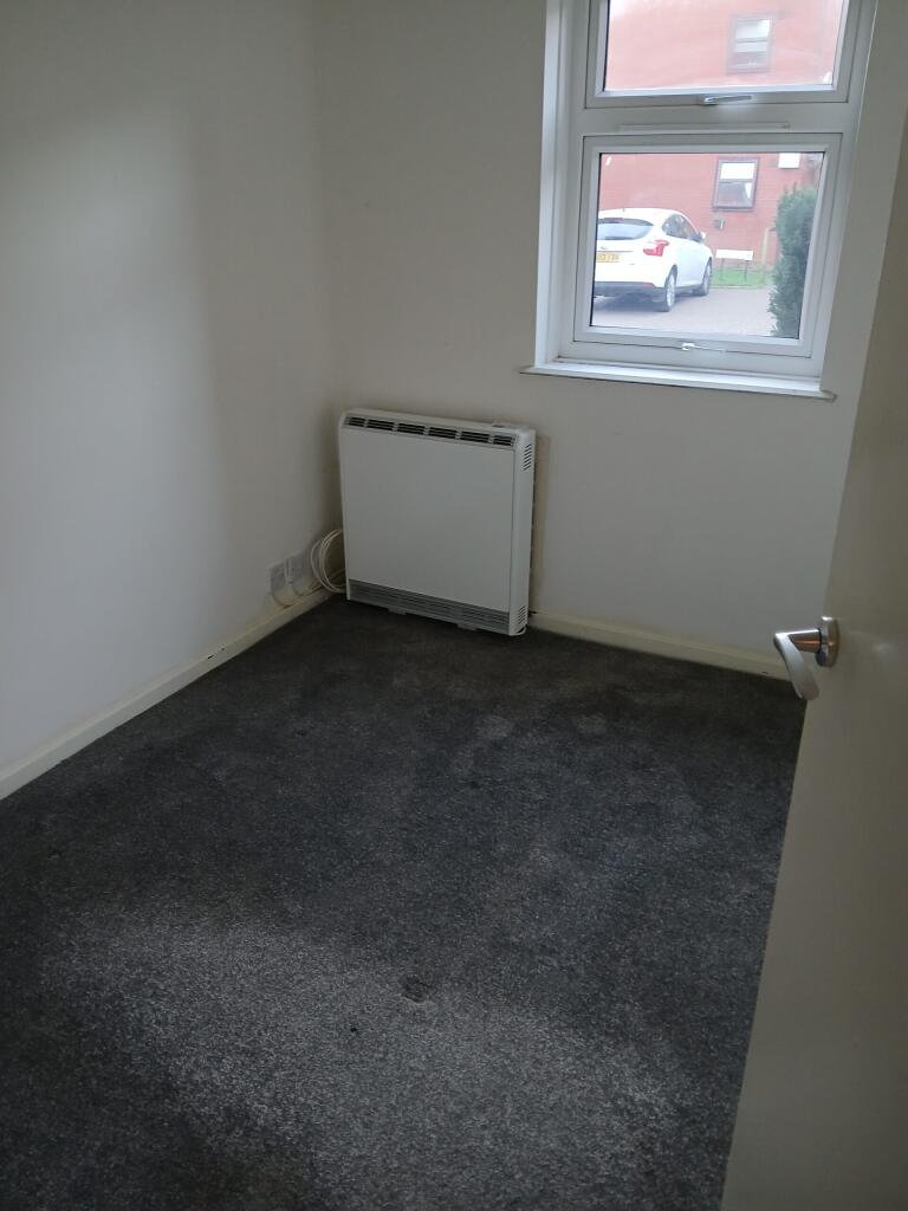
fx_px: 909
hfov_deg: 53.1
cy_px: 606
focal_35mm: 26
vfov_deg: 67.3
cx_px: 454
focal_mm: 3.98
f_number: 1.8
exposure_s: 1/25
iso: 250
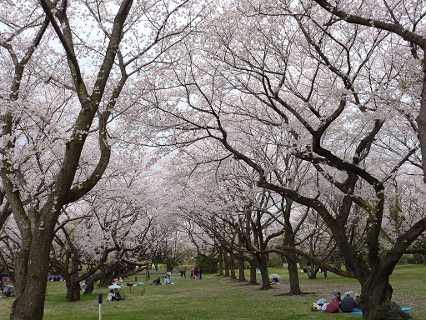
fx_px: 456
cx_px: 213
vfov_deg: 38.7
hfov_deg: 50.1
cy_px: 160
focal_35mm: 37
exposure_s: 1/125
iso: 80
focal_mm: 6.1
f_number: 4
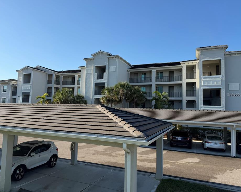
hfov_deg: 65.9
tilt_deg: +4.6
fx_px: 185
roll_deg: -1.1
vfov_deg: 54.9
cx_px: 109
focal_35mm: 26
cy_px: 94
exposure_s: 1/3584
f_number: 1.78
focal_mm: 6.76
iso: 80
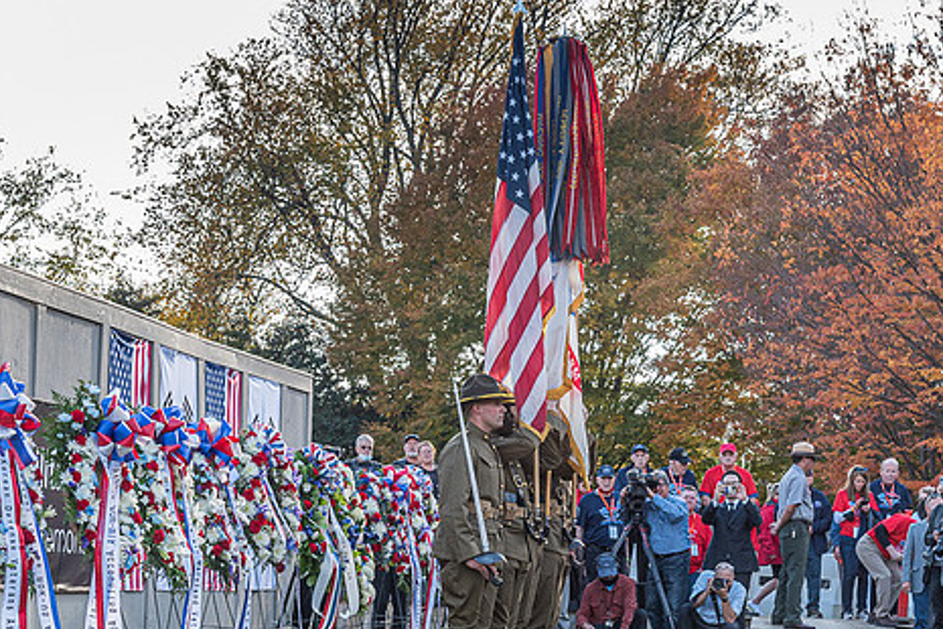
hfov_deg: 23.6
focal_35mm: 86
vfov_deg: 15.8
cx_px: 509
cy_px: 460
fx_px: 2253
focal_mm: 52
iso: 500
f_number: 8
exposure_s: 1/250
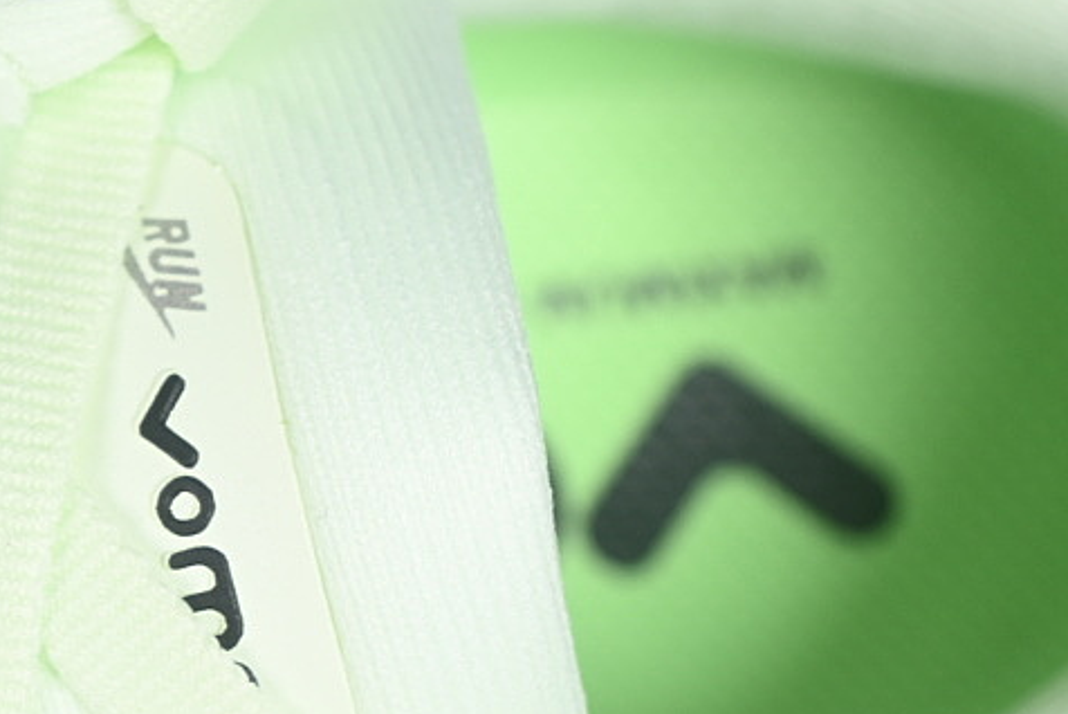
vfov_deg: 8.1
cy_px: 492
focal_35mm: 170
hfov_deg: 12.0
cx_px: 90
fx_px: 5046
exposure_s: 1/80
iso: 160
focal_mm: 50
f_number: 7.1
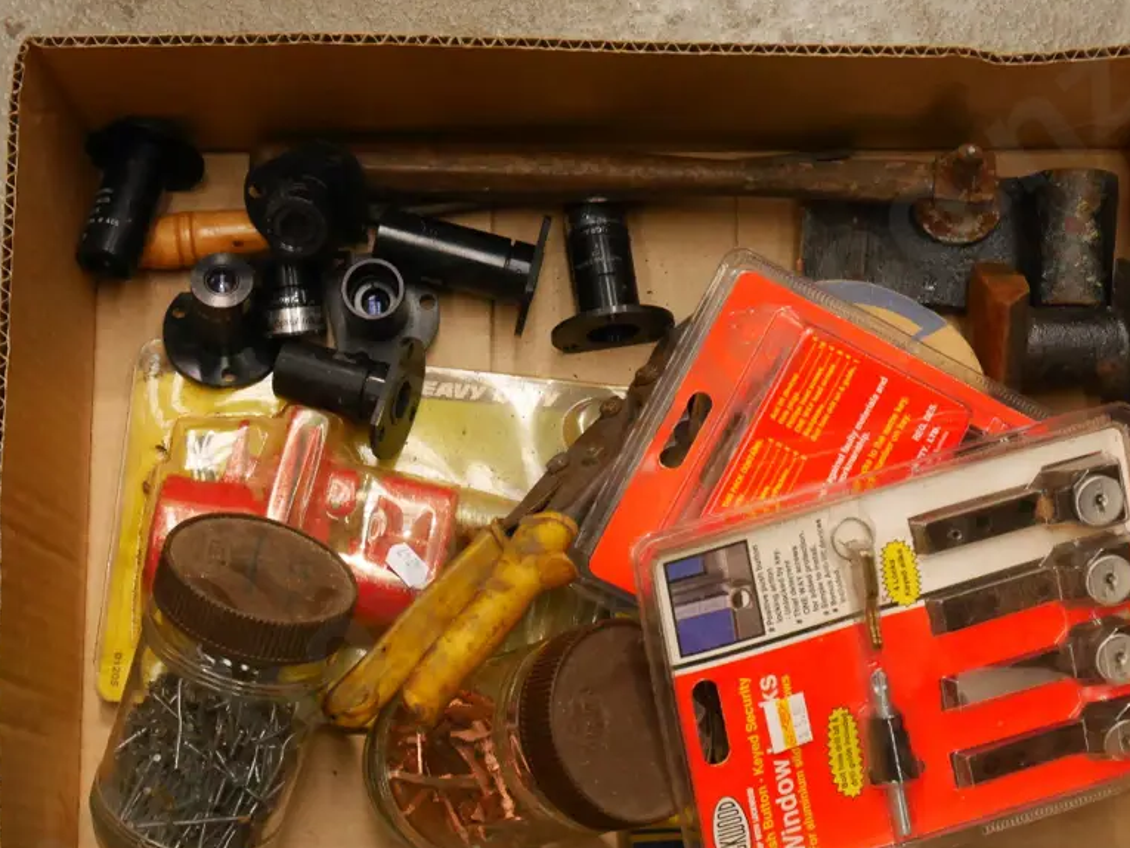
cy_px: 525
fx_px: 2449
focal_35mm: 75
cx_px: 521
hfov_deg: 26.0
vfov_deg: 19.6
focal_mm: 28
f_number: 5.4
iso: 3200
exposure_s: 1/60
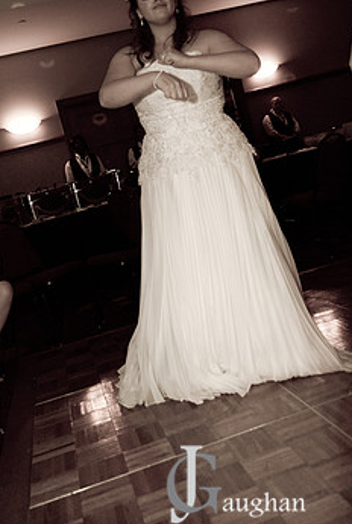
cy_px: 218
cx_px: 163
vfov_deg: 49.3
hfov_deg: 34.3
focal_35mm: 39
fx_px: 570
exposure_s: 1/60
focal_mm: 20
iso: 640
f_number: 2.8
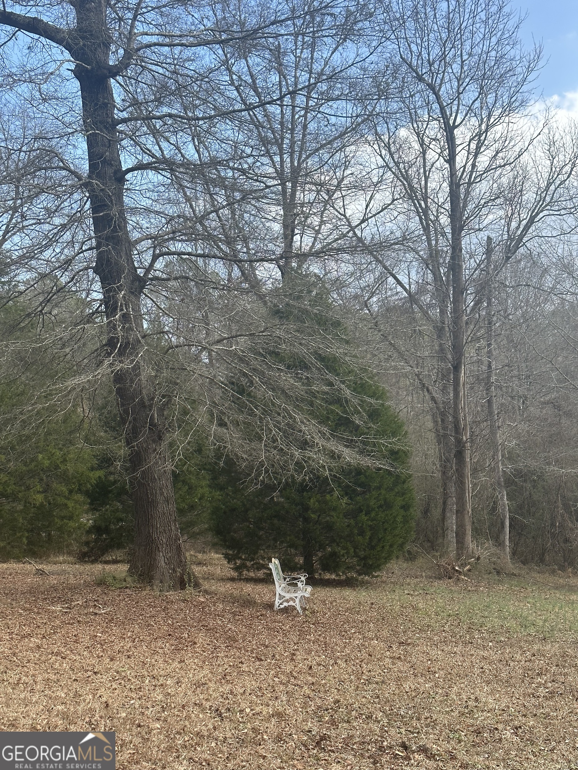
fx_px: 1069
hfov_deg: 30.3
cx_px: 289
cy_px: 385
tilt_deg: +4.2
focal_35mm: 48
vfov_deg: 39.7
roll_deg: +1.9
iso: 64
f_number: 1.78
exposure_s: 1/1590
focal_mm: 6.86
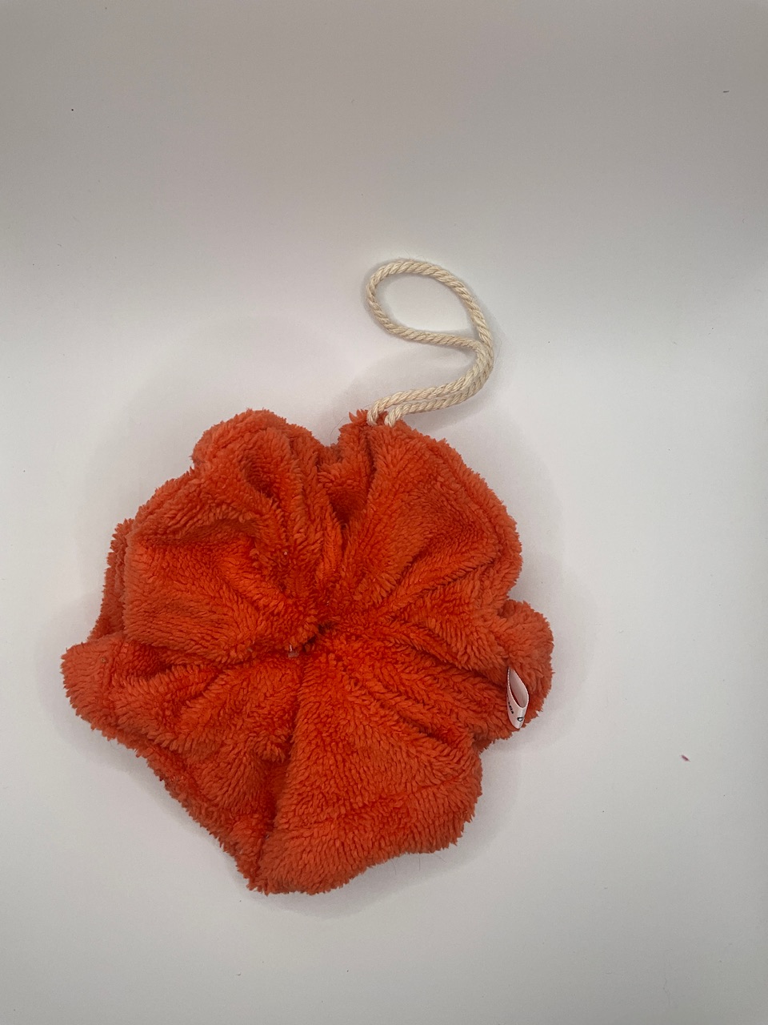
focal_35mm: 29
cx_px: 384
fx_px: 858
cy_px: 512
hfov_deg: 48.2
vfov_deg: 61.7
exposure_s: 1/218
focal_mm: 3
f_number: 1.8
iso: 20
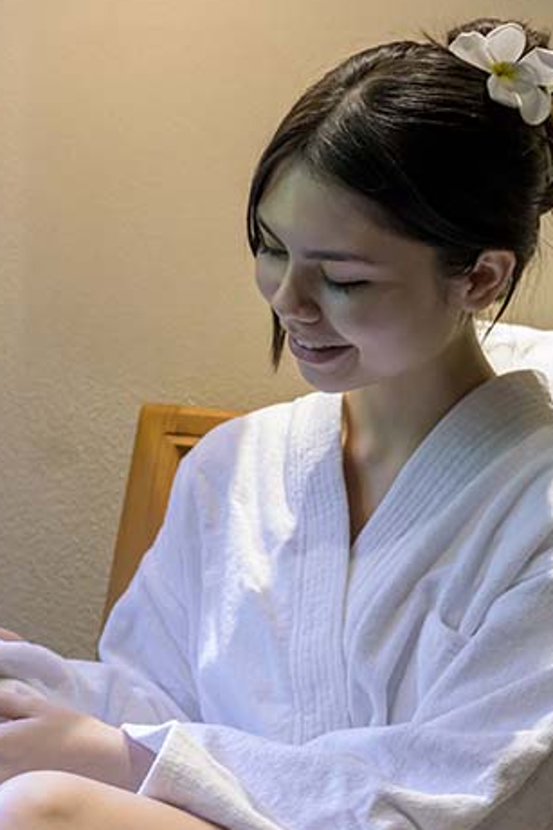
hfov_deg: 13.6
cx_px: 90
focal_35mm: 100
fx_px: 2306
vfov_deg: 20.4
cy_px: 477
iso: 5000
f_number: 4.5
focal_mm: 48
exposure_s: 1/200
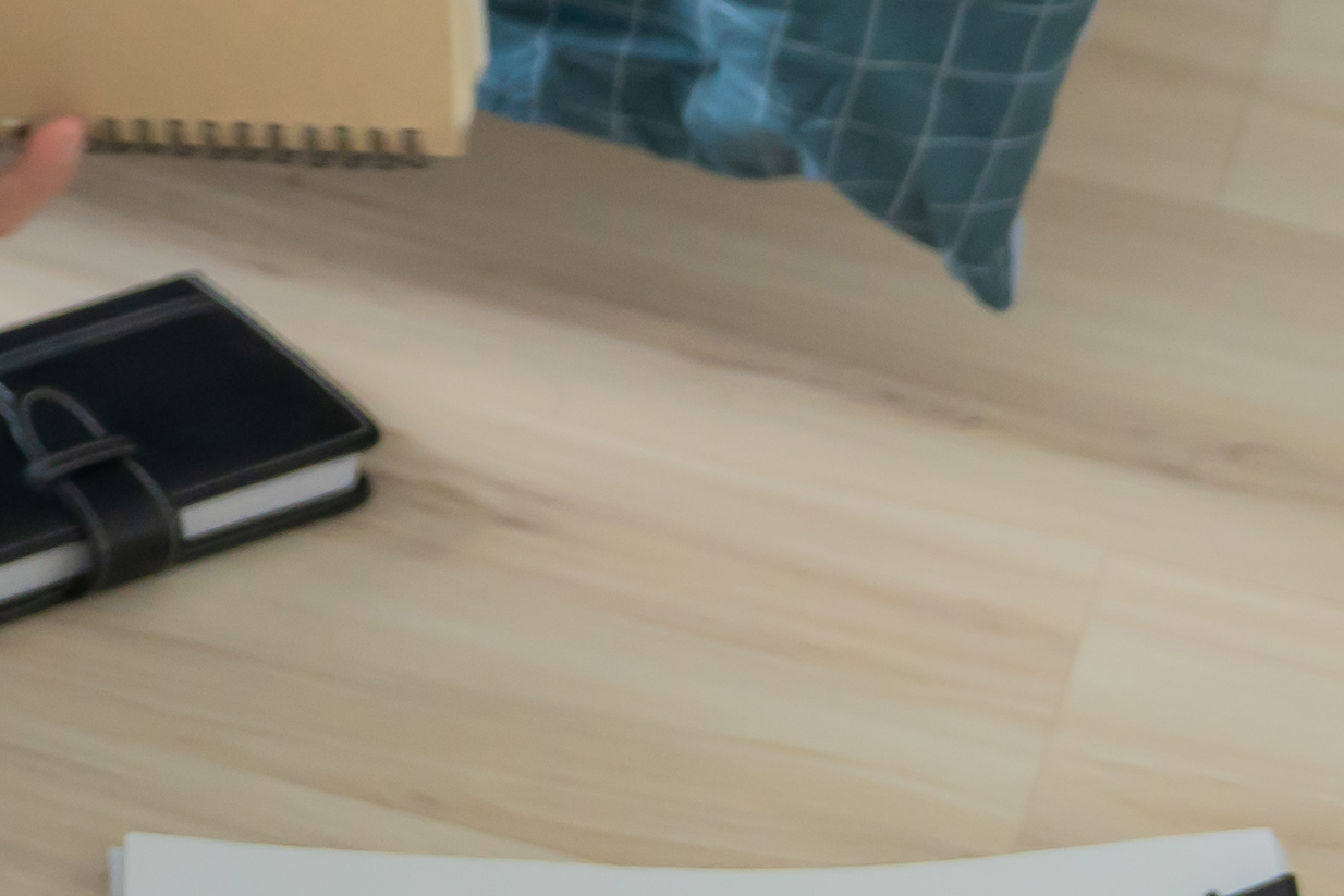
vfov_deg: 8.4
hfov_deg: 12.1
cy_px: -463
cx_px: -838
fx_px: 5936
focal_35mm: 159
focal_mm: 28
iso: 640
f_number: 2.8
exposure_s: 1/200
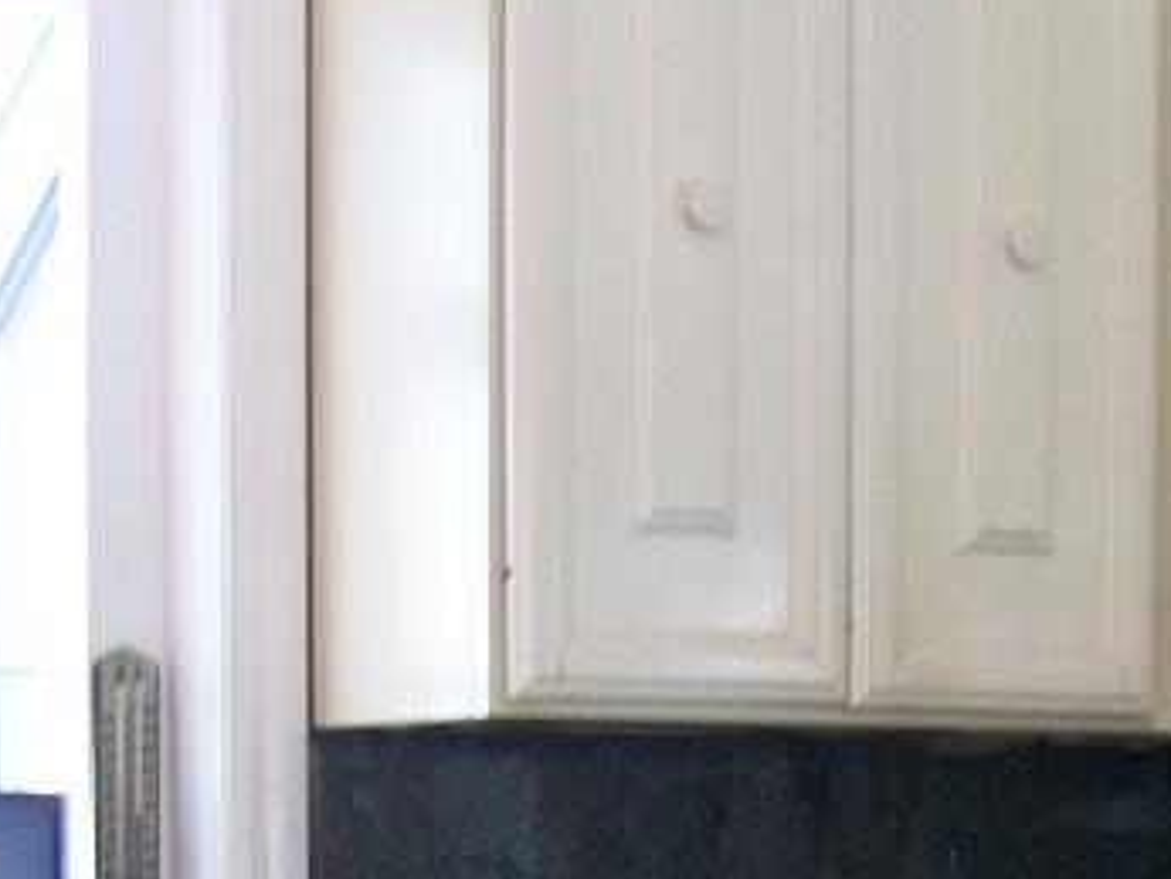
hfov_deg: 18.3
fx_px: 3621
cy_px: 1264
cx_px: 815
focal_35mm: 107
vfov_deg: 13.2
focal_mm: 5.85
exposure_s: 1/30
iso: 160
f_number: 2.8
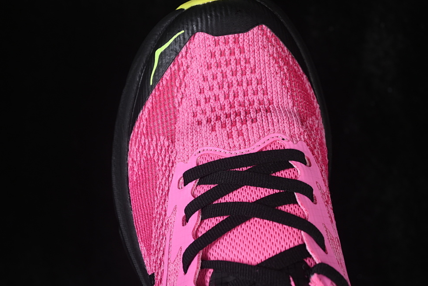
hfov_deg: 24.5
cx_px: 221
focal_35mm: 83
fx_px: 987
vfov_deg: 16.5
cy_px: 131
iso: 160
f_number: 7.1
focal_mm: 50
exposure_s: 1/80
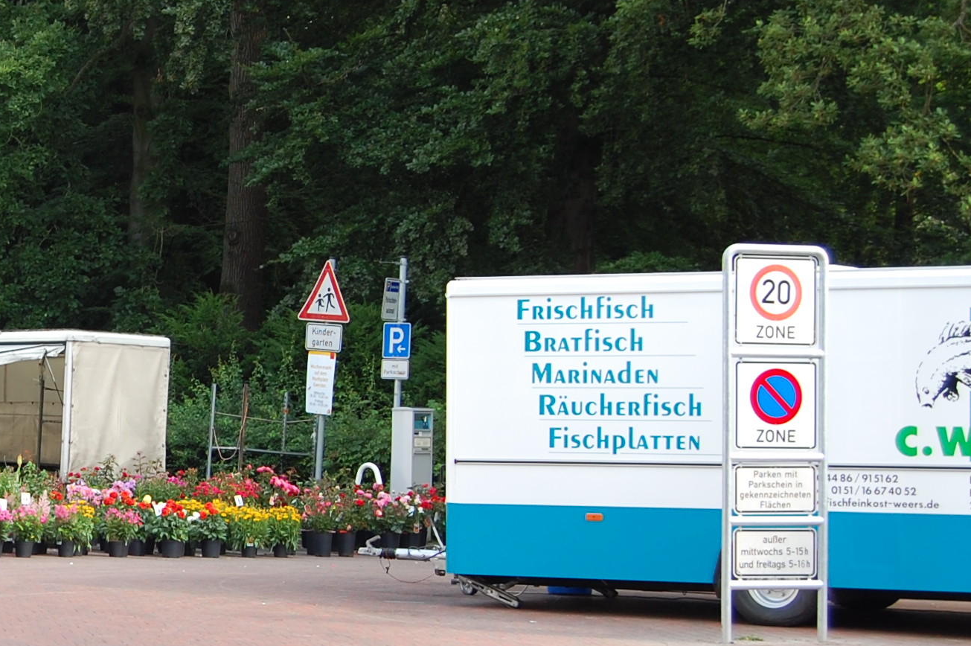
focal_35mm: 107
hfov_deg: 18.4
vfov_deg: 12.8
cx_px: -82
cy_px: 377
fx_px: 2888
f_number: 5.6
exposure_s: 1/125
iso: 200
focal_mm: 31
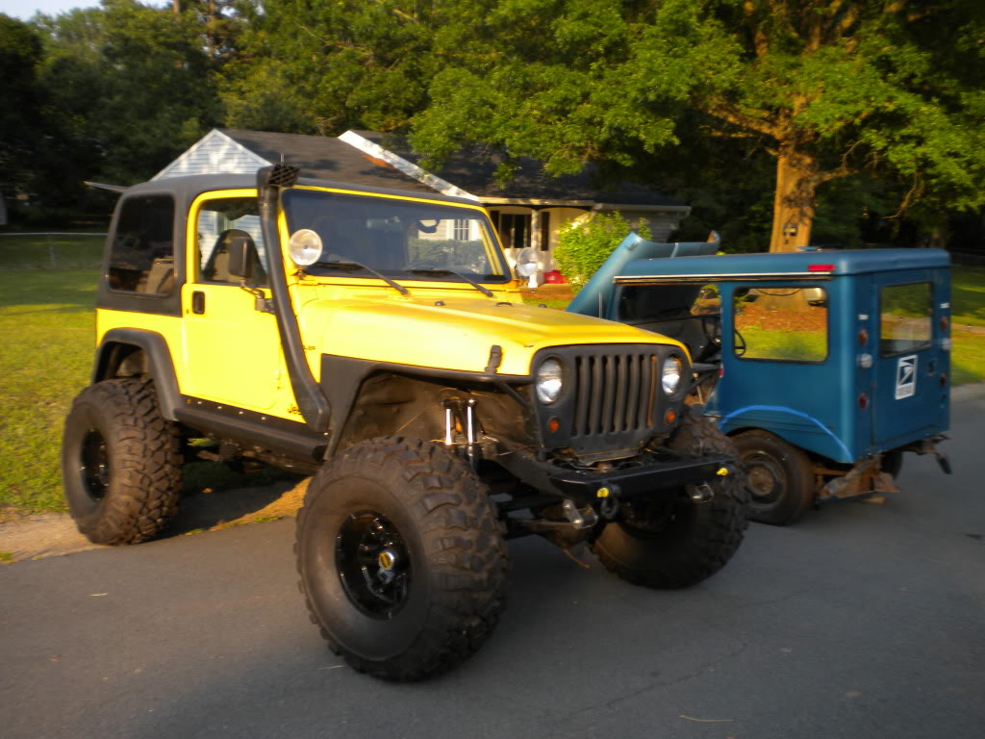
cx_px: 492
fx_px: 996
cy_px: 370
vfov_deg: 40.7
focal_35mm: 35
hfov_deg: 52.6
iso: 80
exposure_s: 1/168
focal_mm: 6.3
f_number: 4.6
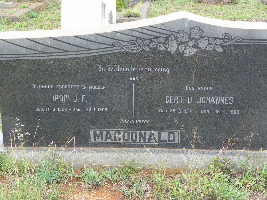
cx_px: 134
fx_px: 509
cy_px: 100
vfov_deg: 22.3
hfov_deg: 29.4
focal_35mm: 66
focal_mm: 11.8
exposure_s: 1/100
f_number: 3.5
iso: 64
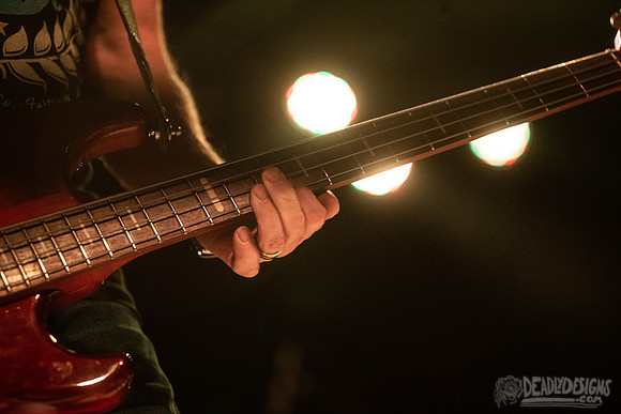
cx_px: 310
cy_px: 207
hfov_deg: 25.4
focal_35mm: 80
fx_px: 1380
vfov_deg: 17.1
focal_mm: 80
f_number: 3.2
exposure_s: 1/400
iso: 3200
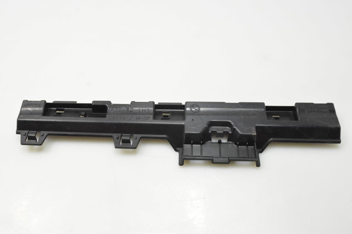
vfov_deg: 34.2
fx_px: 381
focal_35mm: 39
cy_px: 117
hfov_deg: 49.6
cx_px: 176
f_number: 8
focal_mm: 26
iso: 2500
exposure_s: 1/250
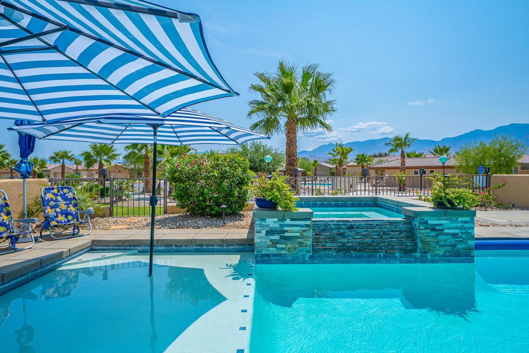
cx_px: 264
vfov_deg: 57.3
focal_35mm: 22
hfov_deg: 78.5
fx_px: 323
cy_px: 176
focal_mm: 22
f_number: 7.1
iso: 160
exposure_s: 1/800
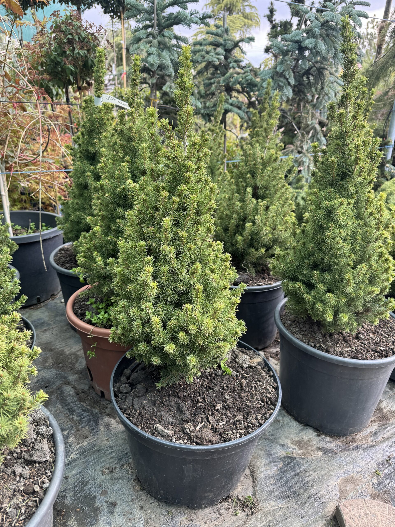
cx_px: 198
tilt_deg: -21.8
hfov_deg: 56.8
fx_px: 365
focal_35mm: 24
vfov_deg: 71.6
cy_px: 264
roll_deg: -0.7
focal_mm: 6.76
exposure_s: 1/121
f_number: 1.78
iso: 100
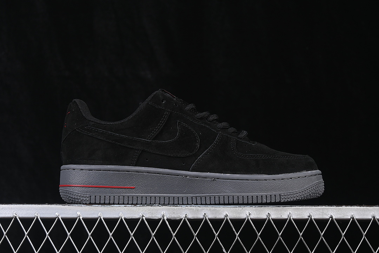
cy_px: 126
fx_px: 790
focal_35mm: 75
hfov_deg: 27.0
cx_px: 190
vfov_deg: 18.2
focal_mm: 50
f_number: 6.3
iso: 160
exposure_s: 1/60
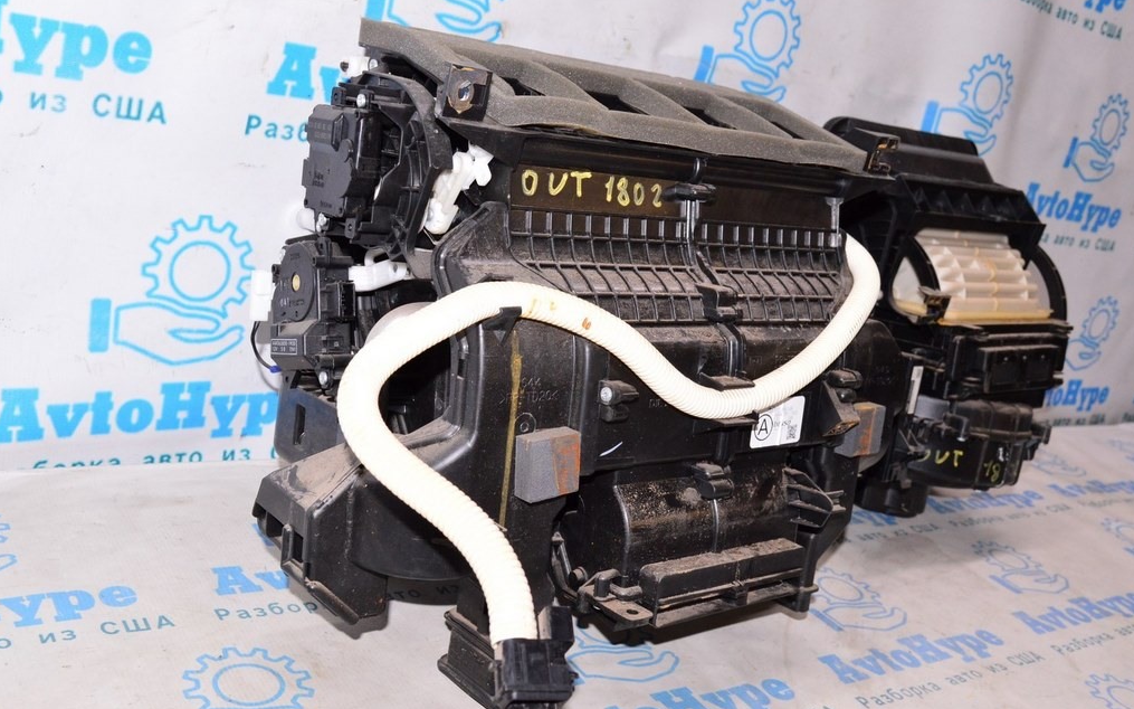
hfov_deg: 52.8
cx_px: 568
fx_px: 1143
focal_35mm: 37
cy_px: 333
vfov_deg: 34.4
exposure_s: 1/125
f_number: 8
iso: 1600
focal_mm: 24
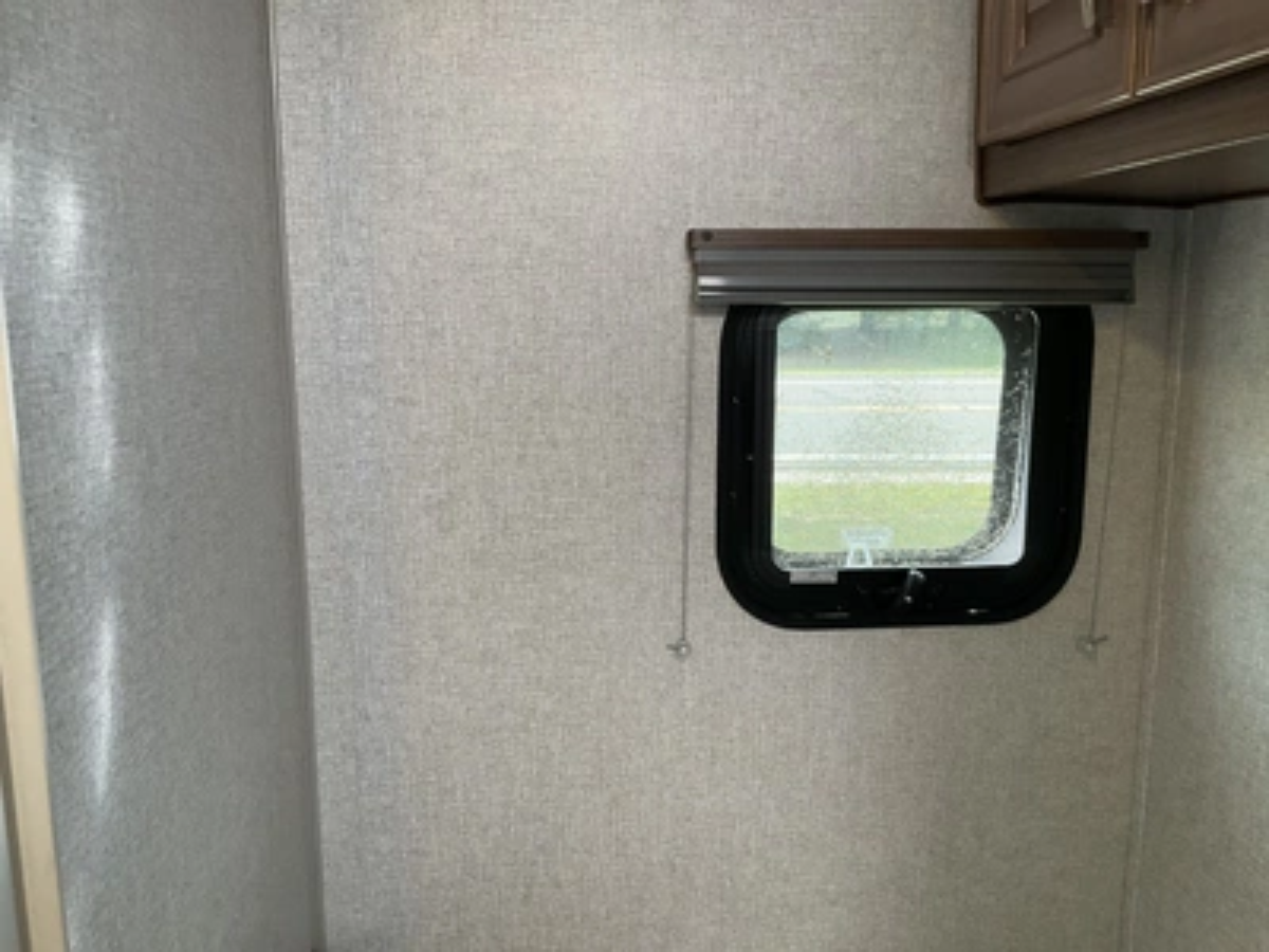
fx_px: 1063
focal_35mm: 29
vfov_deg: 48.2
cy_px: 476
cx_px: 634
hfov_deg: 61.7
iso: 64
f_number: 1.8
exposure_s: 1/63
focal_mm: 3
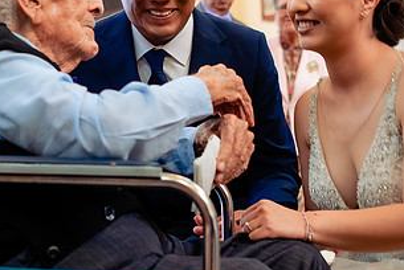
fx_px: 988
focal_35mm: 88
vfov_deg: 15.5
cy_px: 72
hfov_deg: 23.1
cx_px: 159
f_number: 2.8
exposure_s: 1/100
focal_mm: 35
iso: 1250
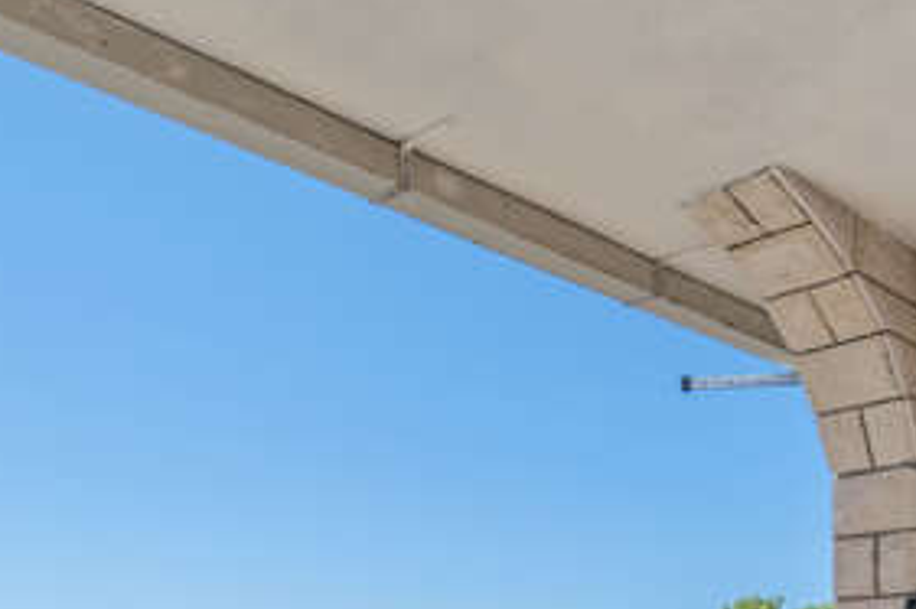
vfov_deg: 27.8
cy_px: 765
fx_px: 1043
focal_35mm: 41
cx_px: 681
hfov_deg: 45.9
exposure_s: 1/640
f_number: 8
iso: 100
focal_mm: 10
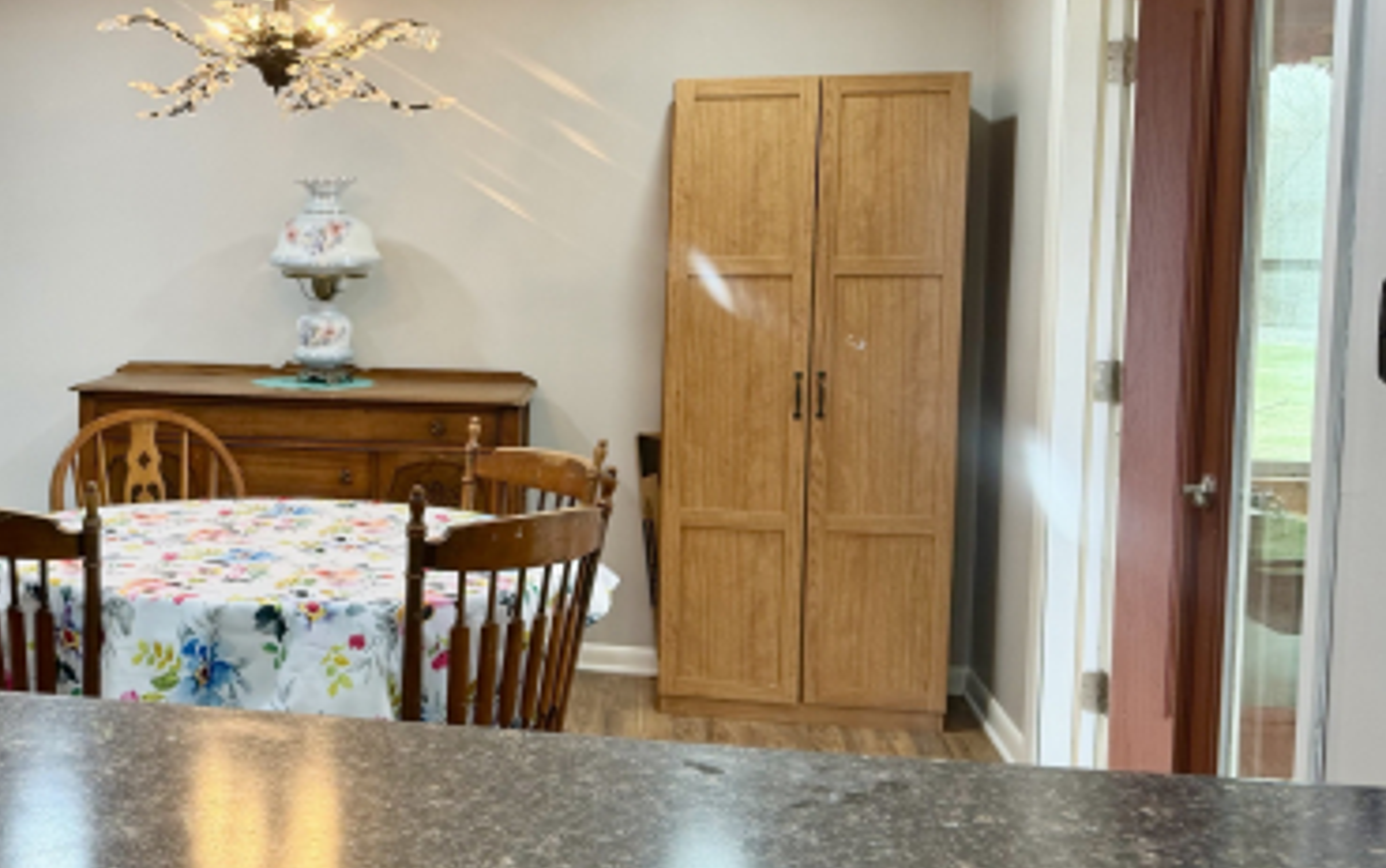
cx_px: 223
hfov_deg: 41.1
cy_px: 361
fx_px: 1738
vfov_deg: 28.0
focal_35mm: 46
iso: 125
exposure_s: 1/60
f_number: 1.78
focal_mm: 6.76
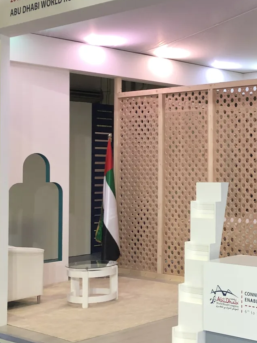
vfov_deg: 31.2
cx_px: 285
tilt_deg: +1.5
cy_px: 162
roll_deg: +1.1
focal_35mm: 62
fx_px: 614
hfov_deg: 22.3
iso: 40
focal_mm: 4
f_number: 1.8
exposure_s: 1/20
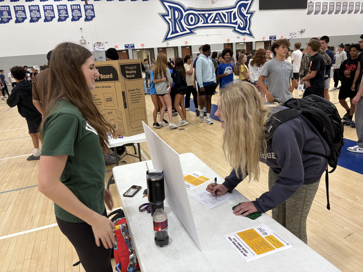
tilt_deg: -14.5
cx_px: 182
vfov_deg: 53.1
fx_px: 273
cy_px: 136
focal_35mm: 26
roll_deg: +4.8
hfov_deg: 67.3
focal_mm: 5.96
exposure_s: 1/120
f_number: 1.6
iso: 100
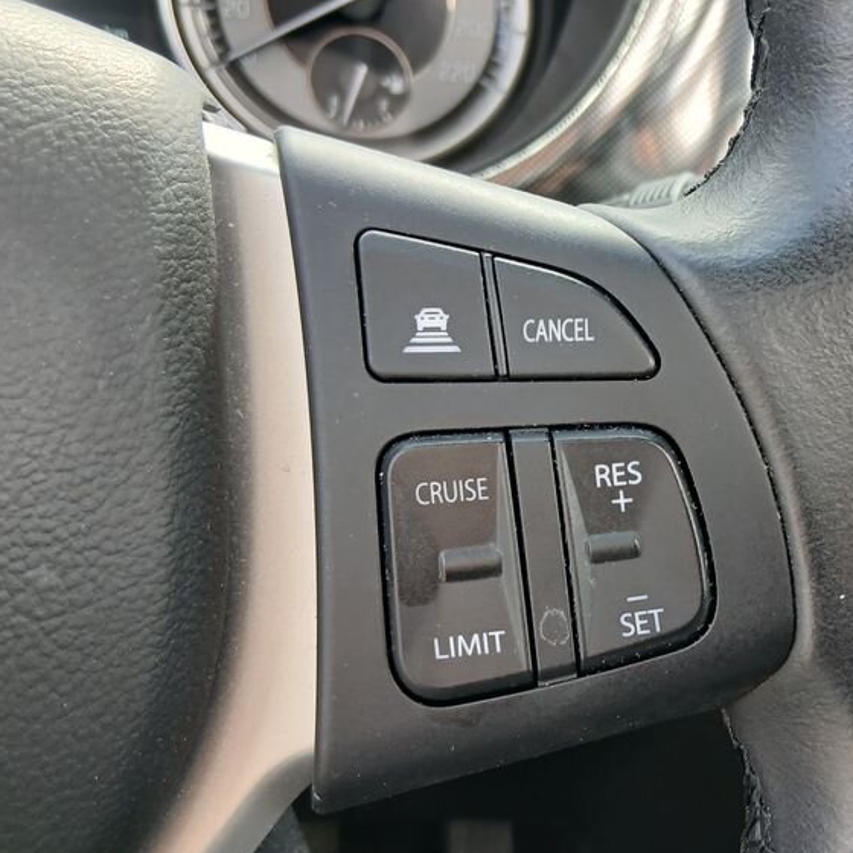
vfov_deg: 40.0
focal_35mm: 42
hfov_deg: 38.3
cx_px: 702
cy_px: 460
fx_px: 1171
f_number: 1.8
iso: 50
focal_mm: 3.98
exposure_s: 1/50
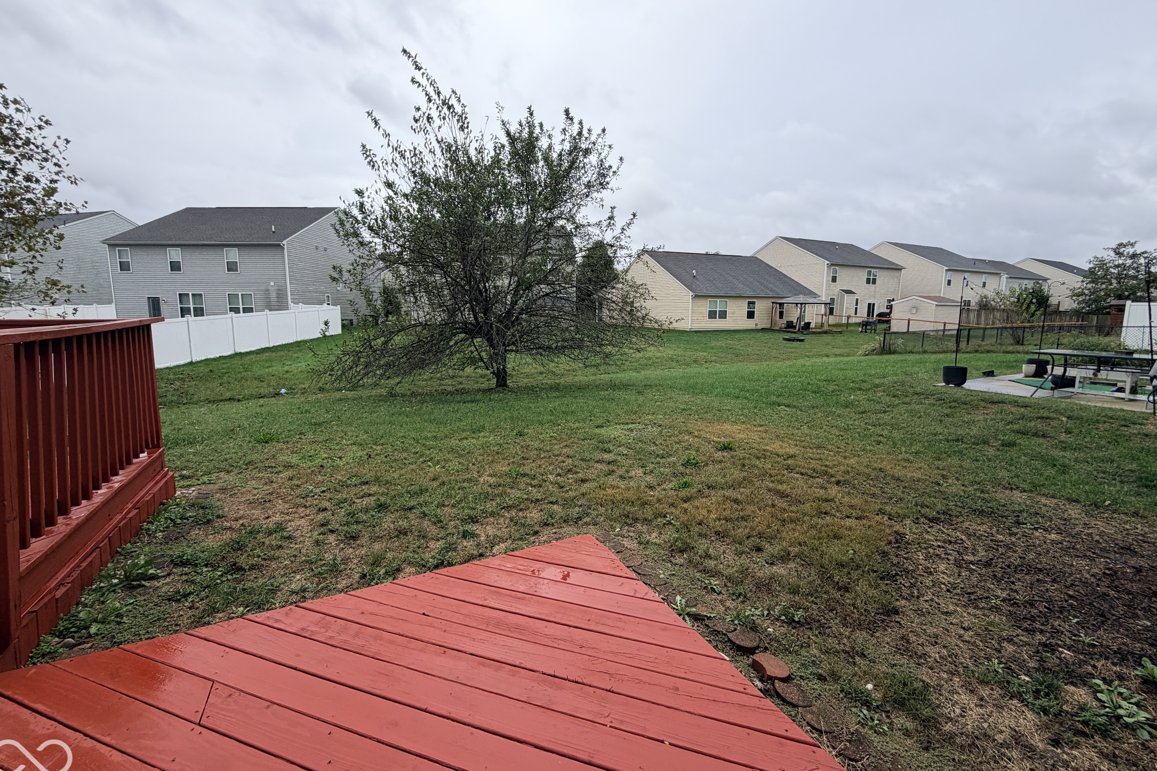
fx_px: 482
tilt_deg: -8.2
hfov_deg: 100.4
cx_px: 578
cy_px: 371
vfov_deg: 77.3
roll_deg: -0.2
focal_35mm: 15
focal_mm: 2.22
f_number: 2.2
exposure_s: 1/502
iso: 50
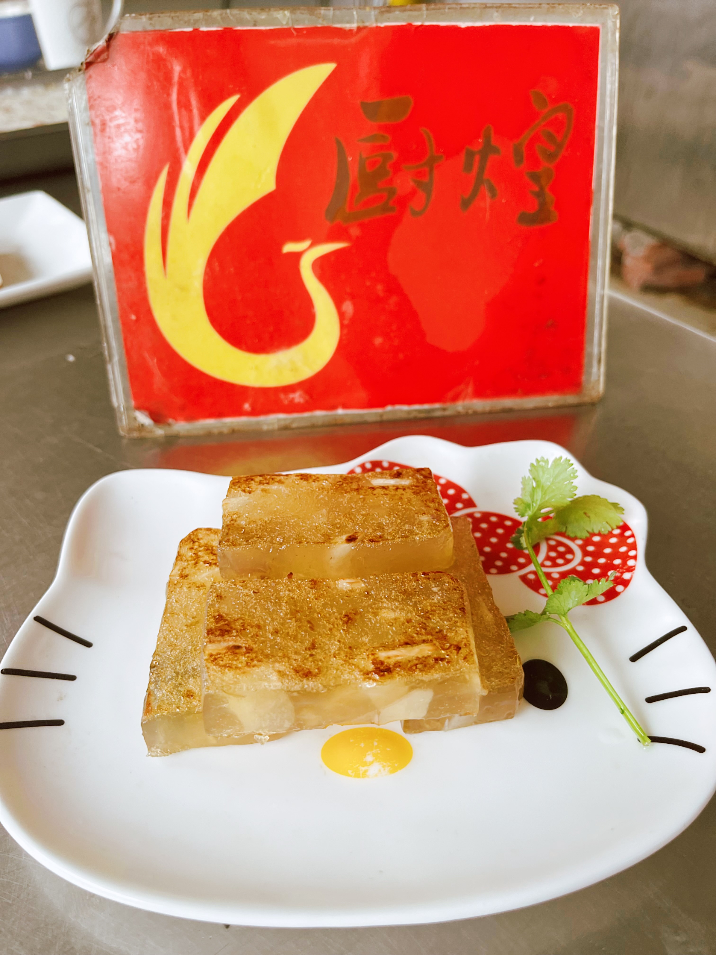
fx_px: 717
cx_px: 358
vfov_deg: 67.3
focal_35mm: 26
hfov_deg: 53.1
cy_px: 478
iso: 64
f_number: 1.6
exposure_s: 1/121
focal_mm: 5.1
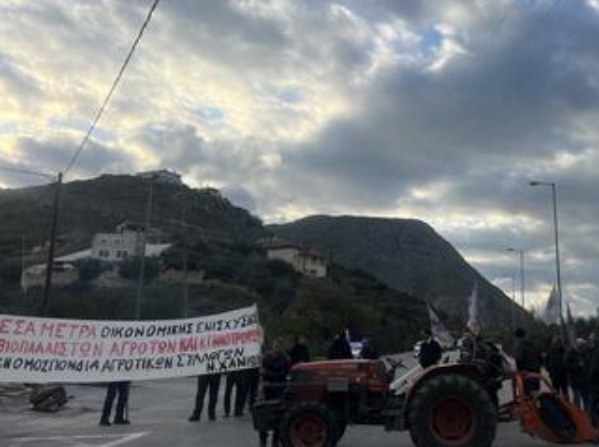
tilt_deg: +13.4
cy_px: 196
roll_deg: -0.1
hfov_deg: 48.4
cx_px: 385
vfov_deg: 37.6
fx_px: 657
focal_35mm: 38
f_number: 1.5
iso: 50
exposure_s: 1/3077
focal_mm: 5.7
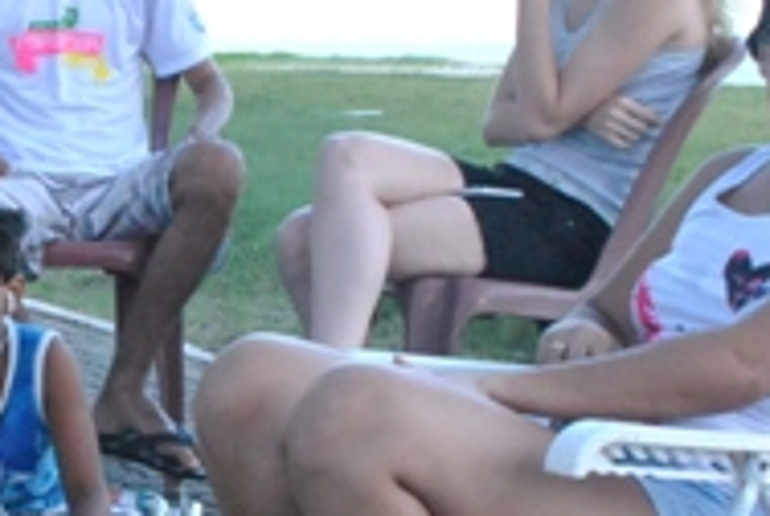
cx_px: -49
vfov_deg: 14.9
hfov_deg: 21.1
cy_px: 319
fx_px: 1971
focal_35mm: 92
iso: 1600
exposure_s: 1/160
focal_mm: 18
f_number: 6.3
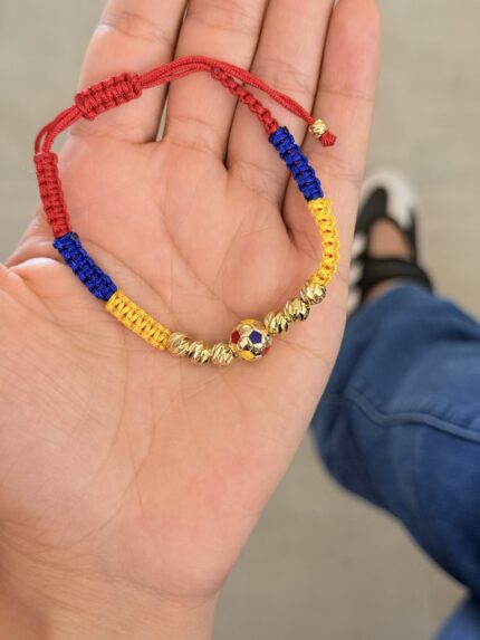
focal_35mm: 48
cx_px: 240
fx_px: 887
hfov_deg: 30.3
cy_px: 320
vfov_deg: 39.6
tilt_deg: -58.4
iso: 250
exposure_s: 1/40
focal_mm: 6.76
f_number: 1.78
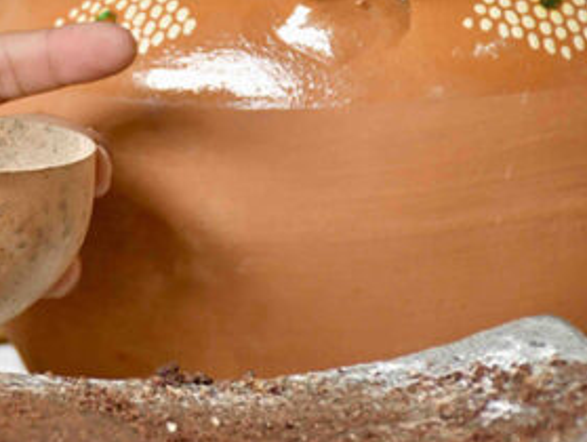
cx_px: -55
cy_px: 118
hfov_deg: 6.8
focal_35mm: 289
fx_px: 4907
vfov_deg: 5.2
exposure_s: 1/160
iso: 800
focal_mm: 75
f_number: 5.6
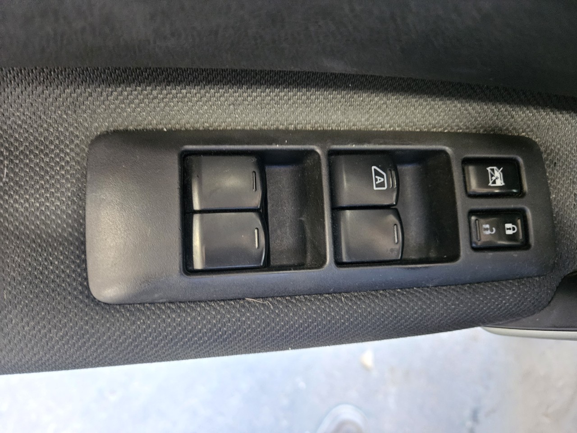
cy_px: 216
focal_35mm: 23
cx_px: 288
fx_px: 383
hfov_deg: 73.9
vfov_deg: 58.9
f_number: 1.8
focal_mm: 5.4
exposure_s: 1/24
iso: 1000
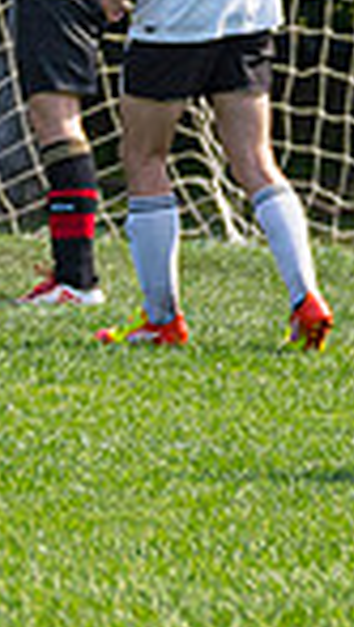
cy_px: -135
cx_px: -864
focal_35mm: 967
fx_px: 16091
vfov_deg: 2.2
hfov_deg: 1.3
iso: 400
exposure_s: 1/3200
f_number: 3.2
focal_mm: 130
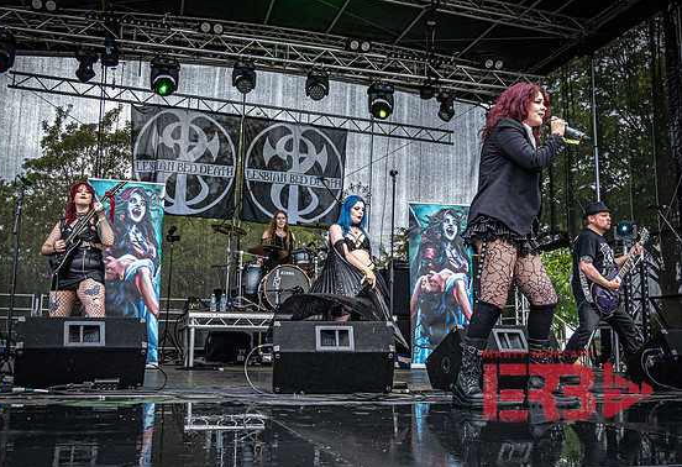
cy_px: 230
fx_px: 688
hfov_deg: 52.7
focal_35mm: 36
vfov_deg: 37.5
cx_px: 314
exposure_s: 1/800
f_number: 5
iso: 800
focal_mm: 15
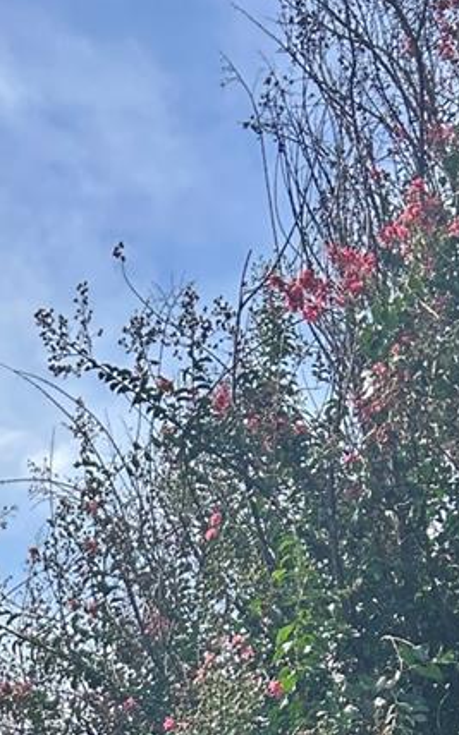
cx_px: -96
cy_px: 1286
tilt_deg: +3.0
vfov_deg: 17.4
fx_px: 1984
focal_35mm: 99
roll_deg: -0.4
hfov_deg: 12.9
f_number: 1.5
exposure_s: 1/1531
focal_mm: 5.7
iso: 50
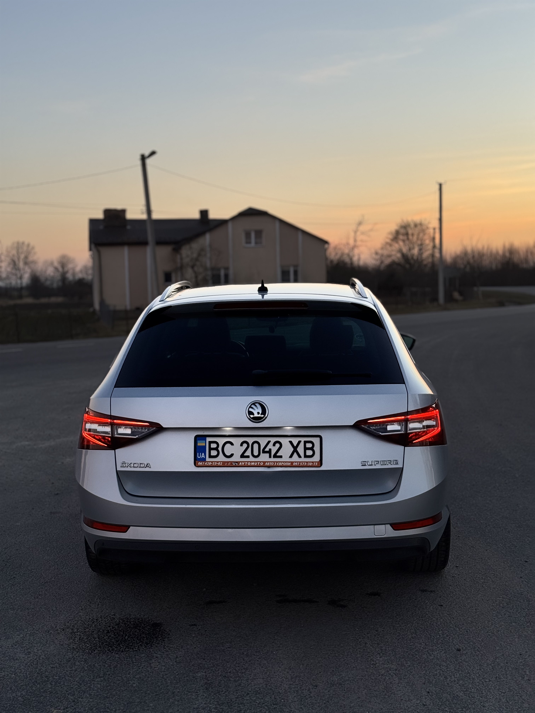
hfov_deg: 30.3
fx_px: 989
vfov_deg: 39.7
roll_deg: +1.0
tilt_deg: -4.0
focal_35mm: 48
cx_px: 268
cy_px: 356
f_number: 1.78
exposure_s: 1/422
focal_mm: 6.76
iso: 64
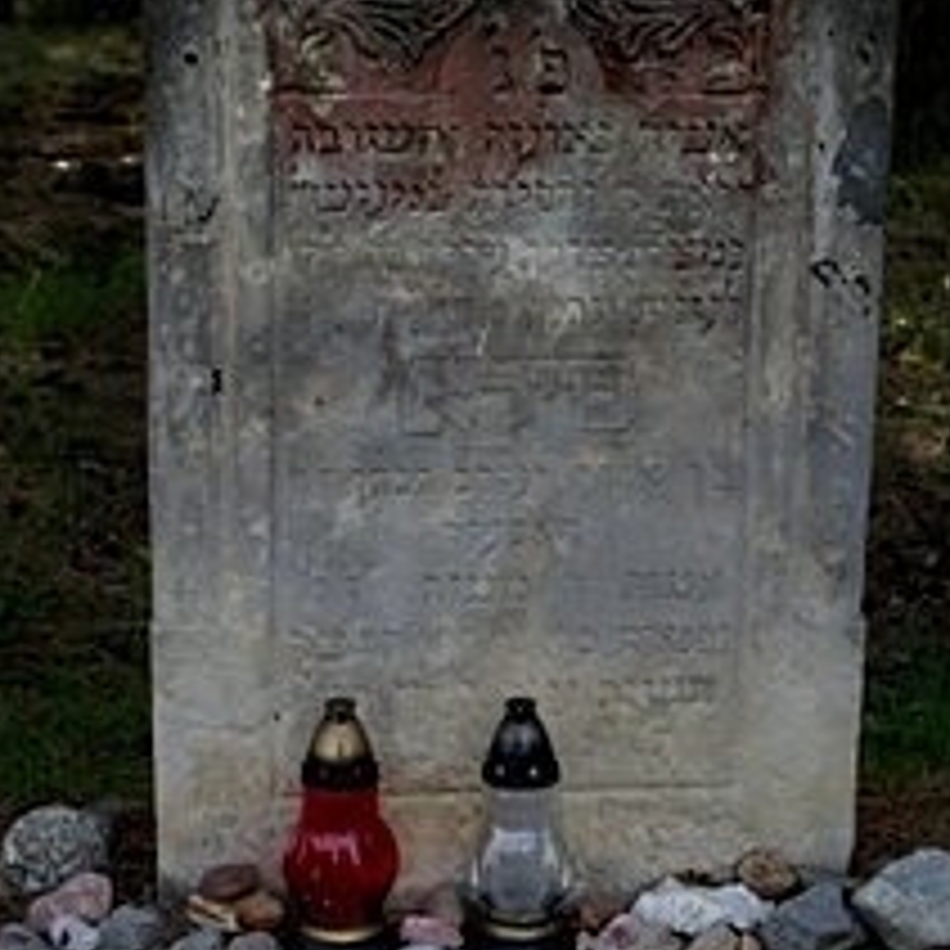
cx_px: 536
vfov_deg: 19.7
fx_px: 2732
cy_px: 621
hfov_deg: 19.7
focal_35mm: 88
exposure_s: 1/250
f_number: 5.6
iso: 100
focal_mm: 30
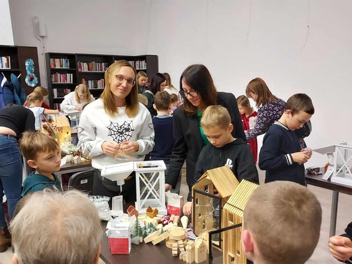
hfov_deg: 71.6
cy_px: 132
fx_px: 244
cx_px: 176
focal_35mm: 24
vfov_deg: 56.8
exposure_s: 1/40
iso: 400
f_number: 1.8
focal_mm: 4.6
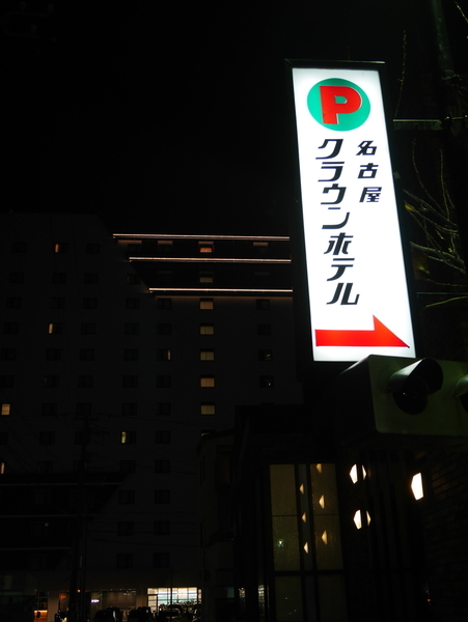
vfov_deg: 46.8
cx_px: 234
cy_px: 311
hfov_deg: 36.0
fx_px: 720
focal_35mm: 40
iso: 1000
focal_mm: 20
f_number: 4.6
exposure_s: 1/60
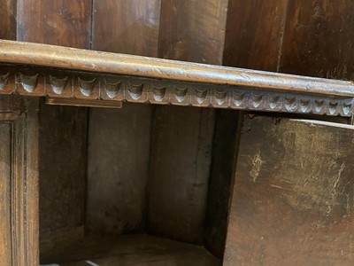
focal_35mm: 25
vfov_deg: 54.9
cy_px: 133
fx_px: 256
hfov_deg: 69.4
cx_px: 177
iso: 800
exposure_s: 1/25
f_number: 1.6
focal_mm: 5.1
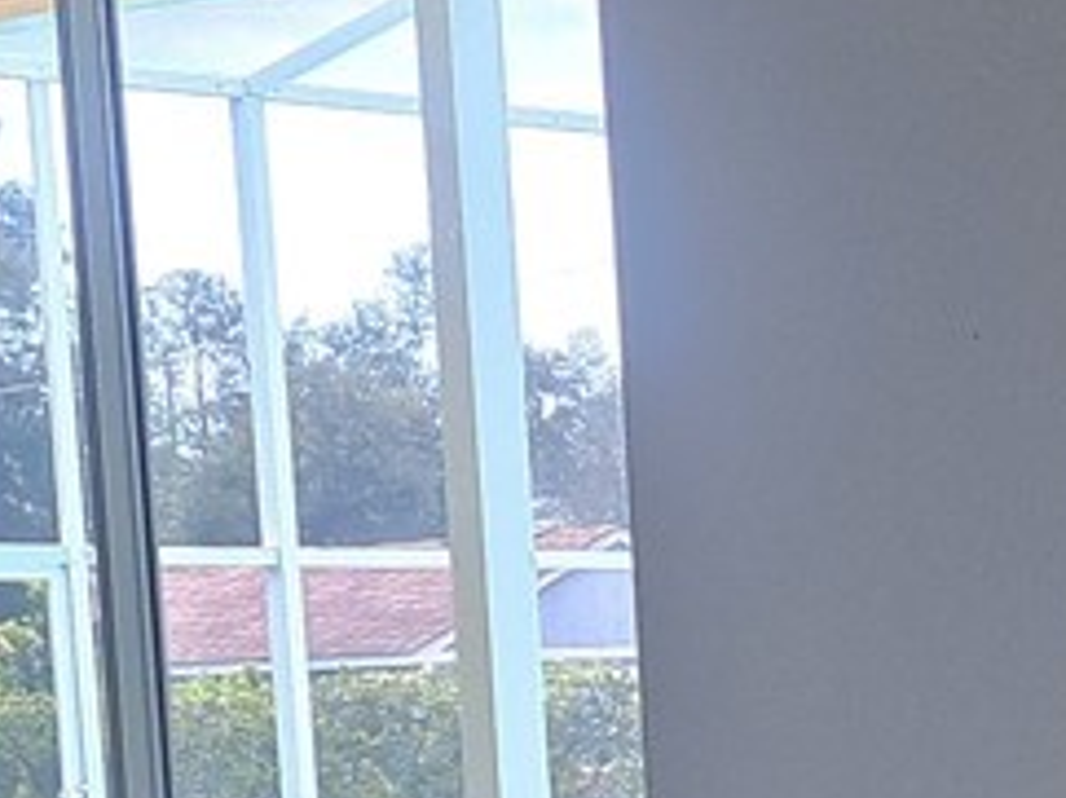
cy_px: 1398
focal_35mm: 159
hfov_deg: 11.4
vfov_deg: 8.9
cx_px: 2039
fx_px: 4892
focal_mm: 5.23
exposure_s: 1/333
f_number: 1.8
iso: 50
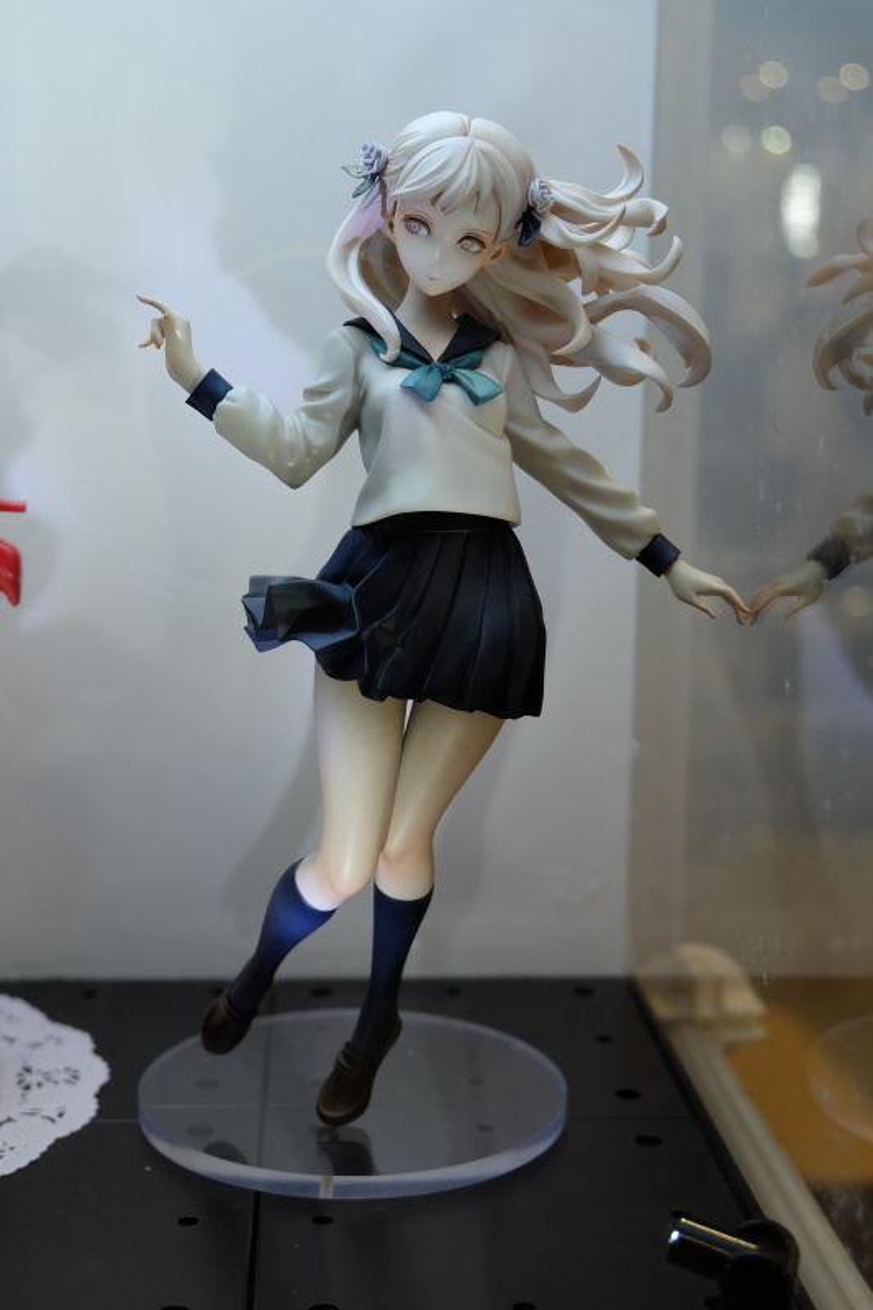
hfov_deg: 28.6
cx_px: 436
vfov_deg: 41.9
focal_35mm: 47
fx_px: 1710
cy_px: 655
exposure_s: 1/125
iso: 1000
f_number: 4.7
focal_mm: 31
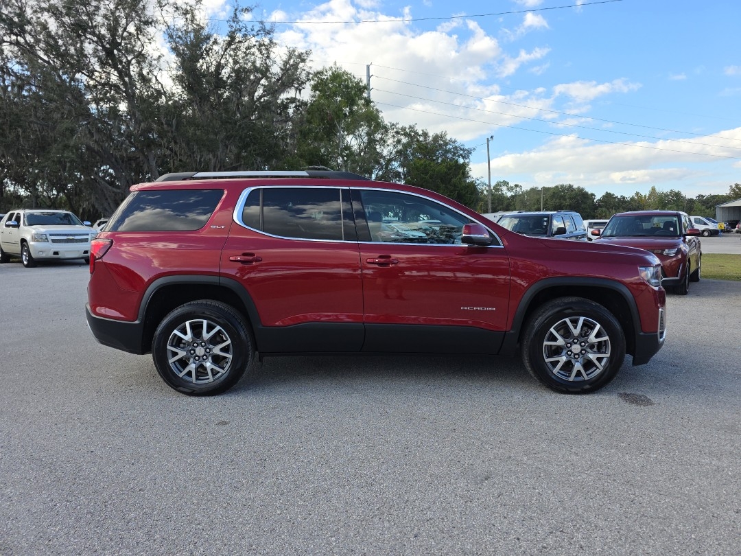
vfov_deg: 58.9
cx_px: 370
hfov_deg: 73.9
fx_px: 492
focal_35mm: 23
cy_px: 278
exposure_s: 1/2169
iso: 80
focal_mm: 6.3
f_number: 1.7
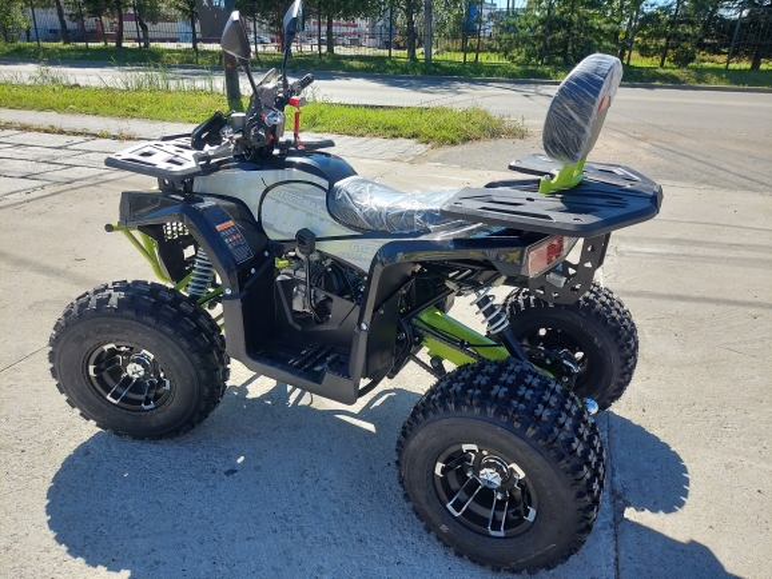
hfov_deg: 71.6
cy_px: 290
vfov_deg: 56.9
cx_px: 386
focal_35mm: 24
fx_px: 535
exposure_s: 1/746
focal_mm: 5.23
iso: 40
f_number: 1.8
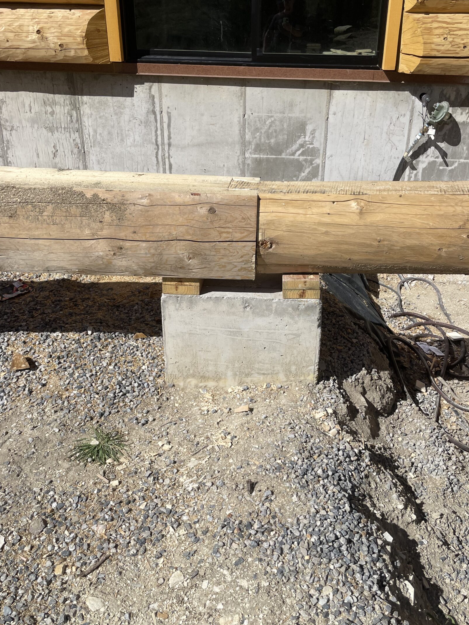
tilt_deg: -26.0
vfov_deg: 58.4
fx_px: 560
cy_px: 307
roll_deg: -3.4
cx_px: 266
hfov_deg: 45.3
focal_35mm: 31
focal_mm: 4.2
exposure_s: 1/6494
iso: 32
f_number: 1.6
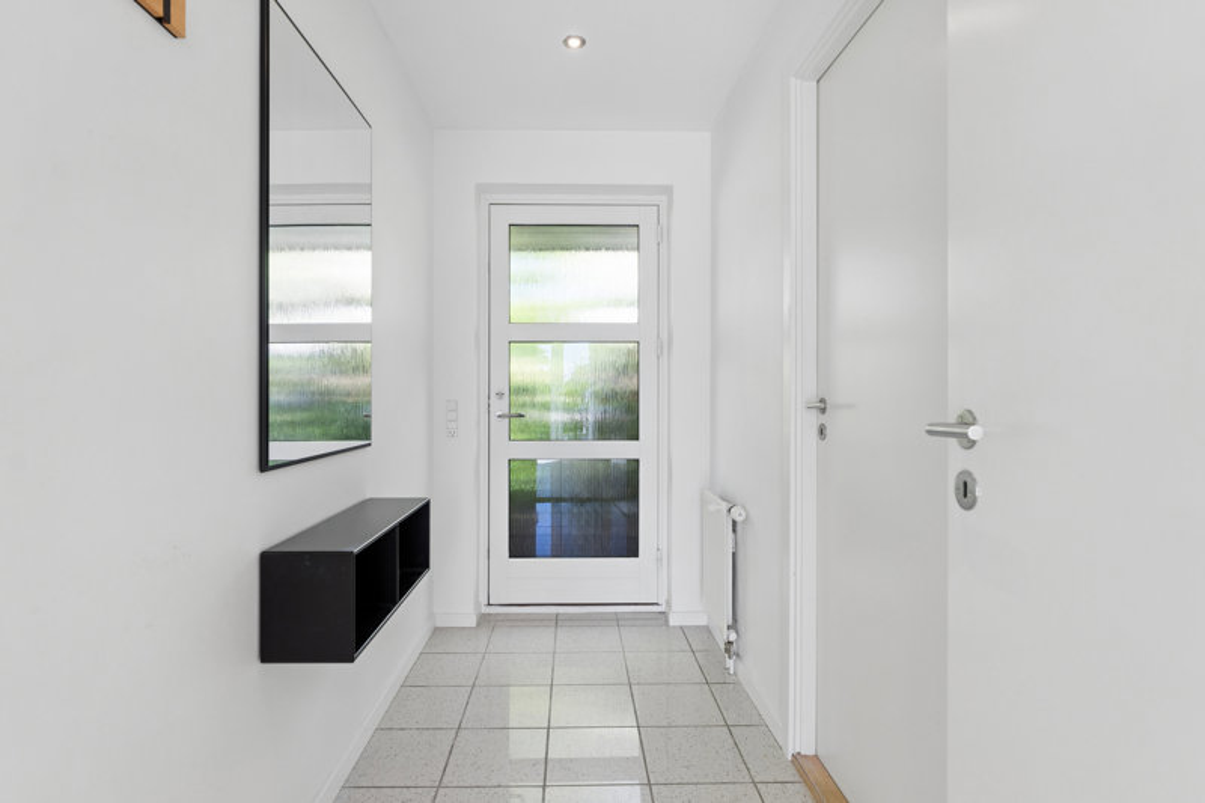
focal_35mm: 19
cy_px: 402
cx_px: 602
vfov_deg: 65.2
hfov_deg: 87.7
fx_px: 627
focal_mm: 12.5
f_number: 8
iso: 200
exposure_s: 1/25
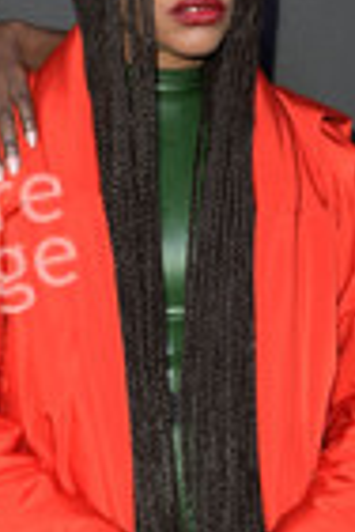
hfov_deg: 12.5
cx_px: -8
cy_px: 453
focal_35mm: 108
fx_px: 1597
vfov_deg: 18.7
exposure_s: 1/250
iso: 1000
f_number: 5.6
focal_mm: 38
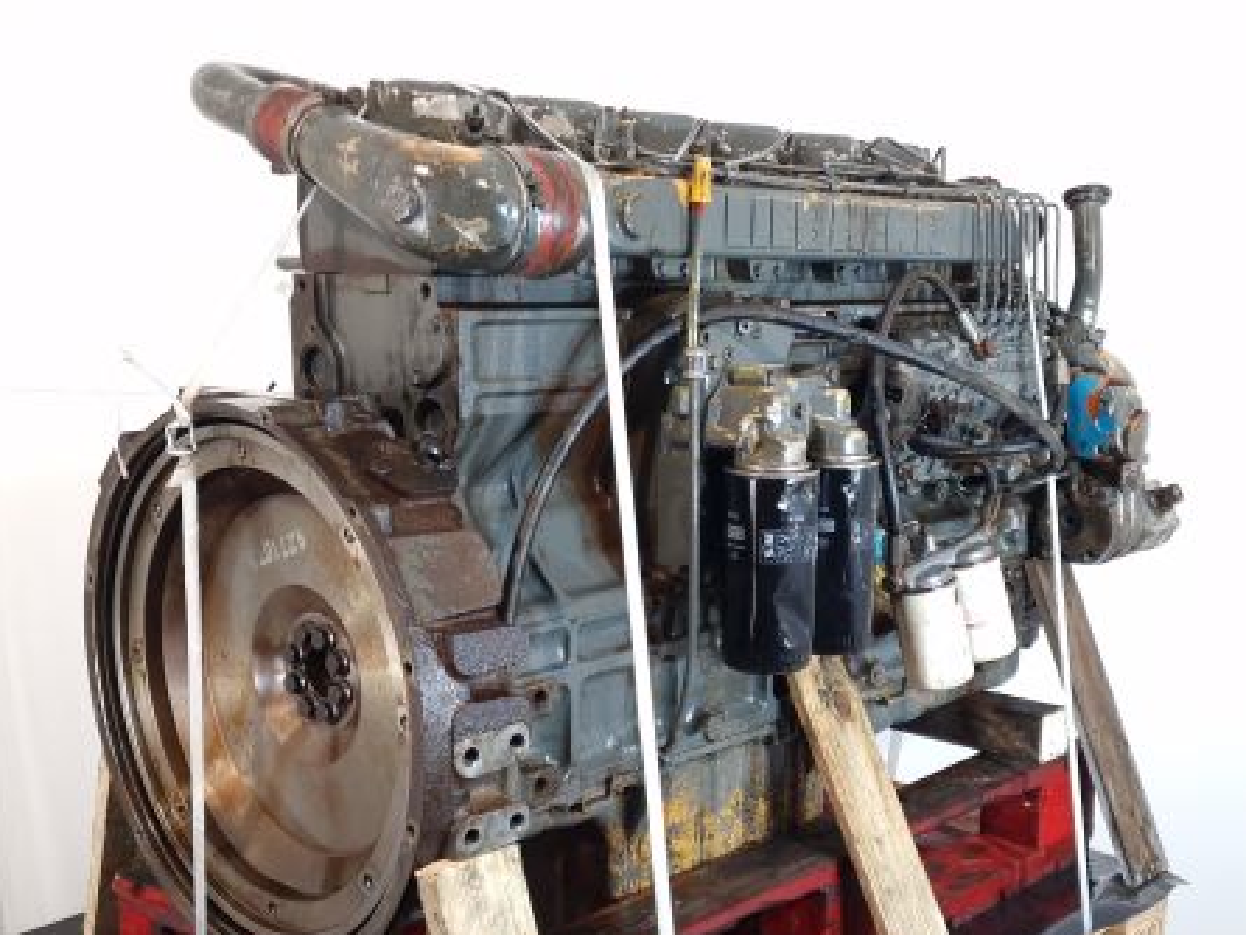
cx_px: 694
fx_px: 1116
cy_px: 568
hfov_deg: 58.2
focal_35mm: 31
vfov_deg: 45.2
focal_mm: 6.4
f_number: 1.8
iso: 100
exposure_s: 1/50
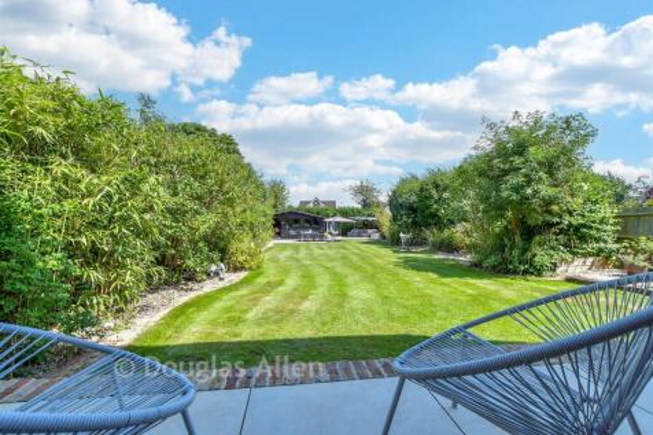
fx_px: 272
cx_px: 326
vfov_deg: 77.3
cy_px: 218
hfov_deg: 100.4
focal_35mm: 15
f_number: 8
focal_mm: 10
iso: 160
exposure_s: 1/125
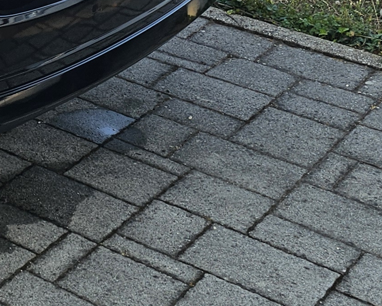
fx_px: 1199
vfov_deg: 13.8
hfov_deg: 15.6
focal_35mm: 106
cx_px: -301
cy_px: -131
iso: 12
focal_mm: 6.3
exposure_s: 1/180
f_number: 1.7
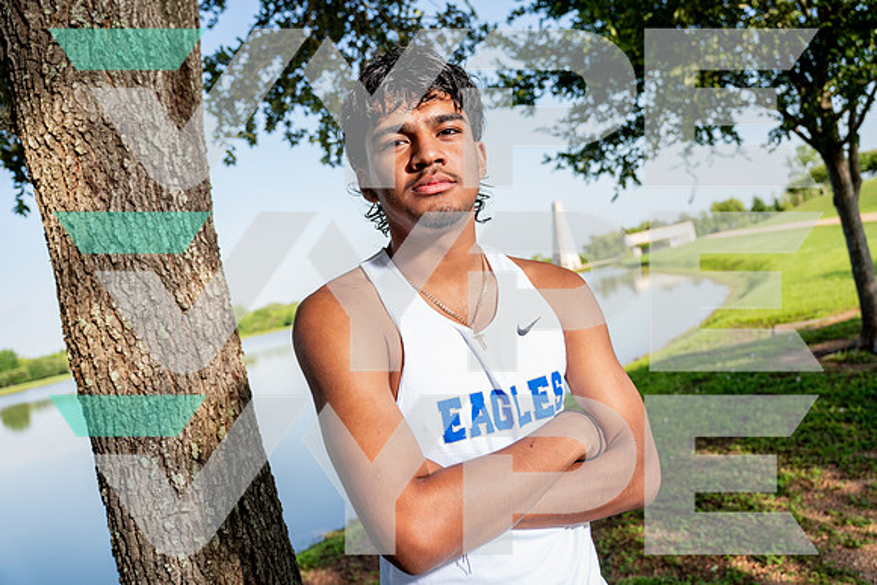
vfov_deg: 46.4
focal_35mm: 28
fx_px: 682
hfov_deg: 65.5
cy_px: 292
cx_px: 438
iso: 100
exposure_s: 1/250
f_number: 4
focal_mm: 28
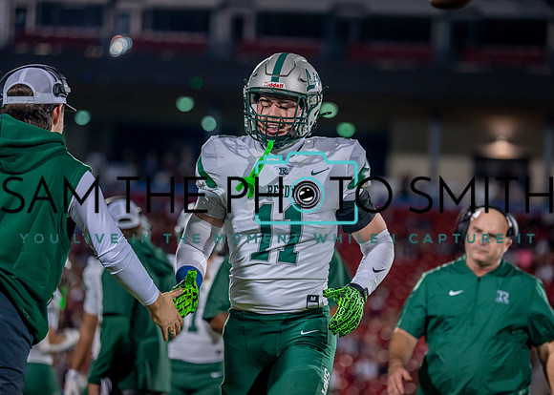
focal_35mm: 149
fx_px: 2343
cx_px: 286
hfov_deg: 13.5
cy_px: 194
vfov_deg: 9.6
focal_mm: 138
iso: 1600
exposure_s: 1/1000
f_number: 2.8
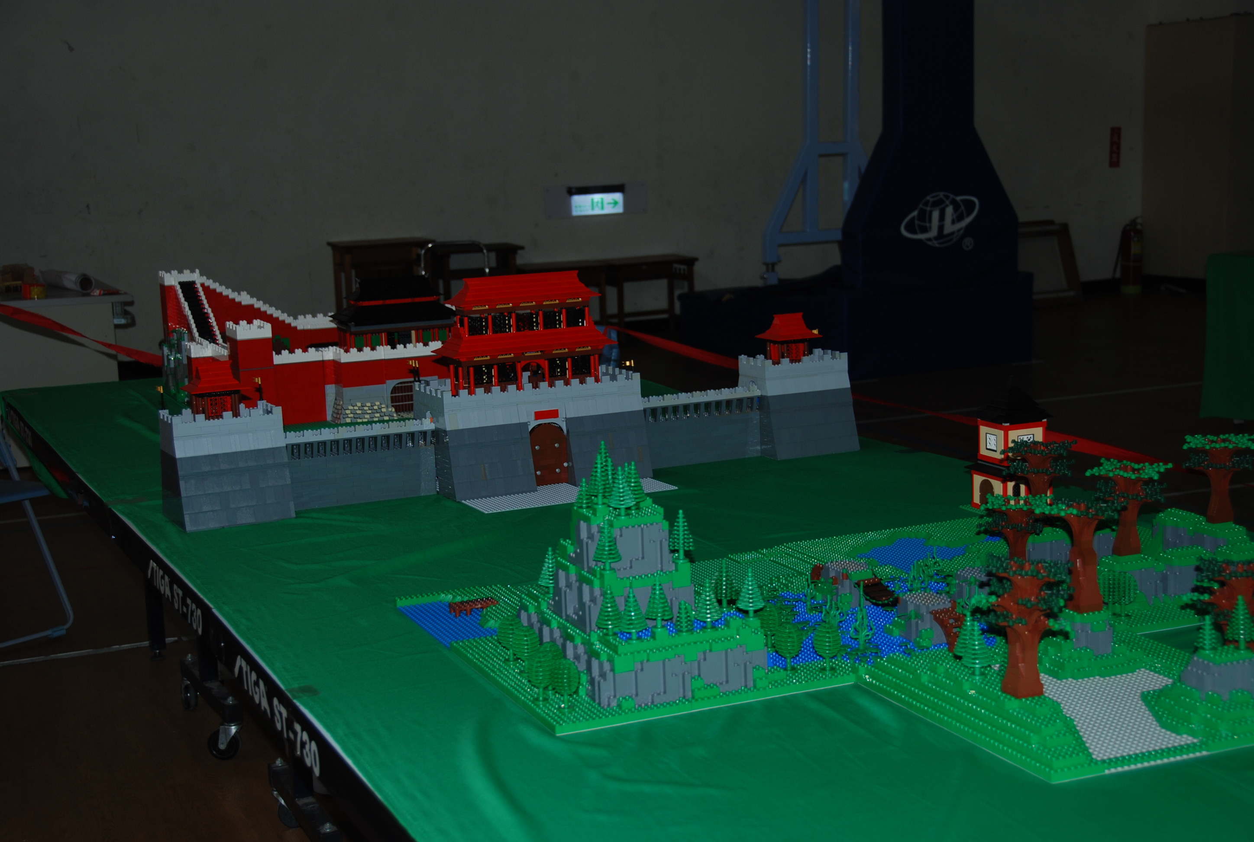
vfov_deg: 25.9
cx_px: 627
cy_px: 421
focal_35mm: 52
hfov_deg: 37.8
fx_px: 1833
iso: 100
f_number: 4.2
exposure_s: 1/60
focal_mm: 35
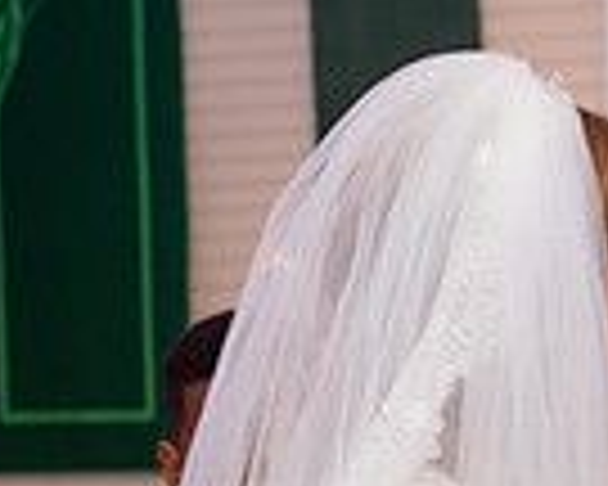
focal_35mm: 282
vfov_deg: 5.5
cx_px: 874
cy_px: 540
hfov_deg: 6.8
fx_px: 5074
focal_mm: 70
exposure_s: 1/60
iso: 1250
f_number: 4.5
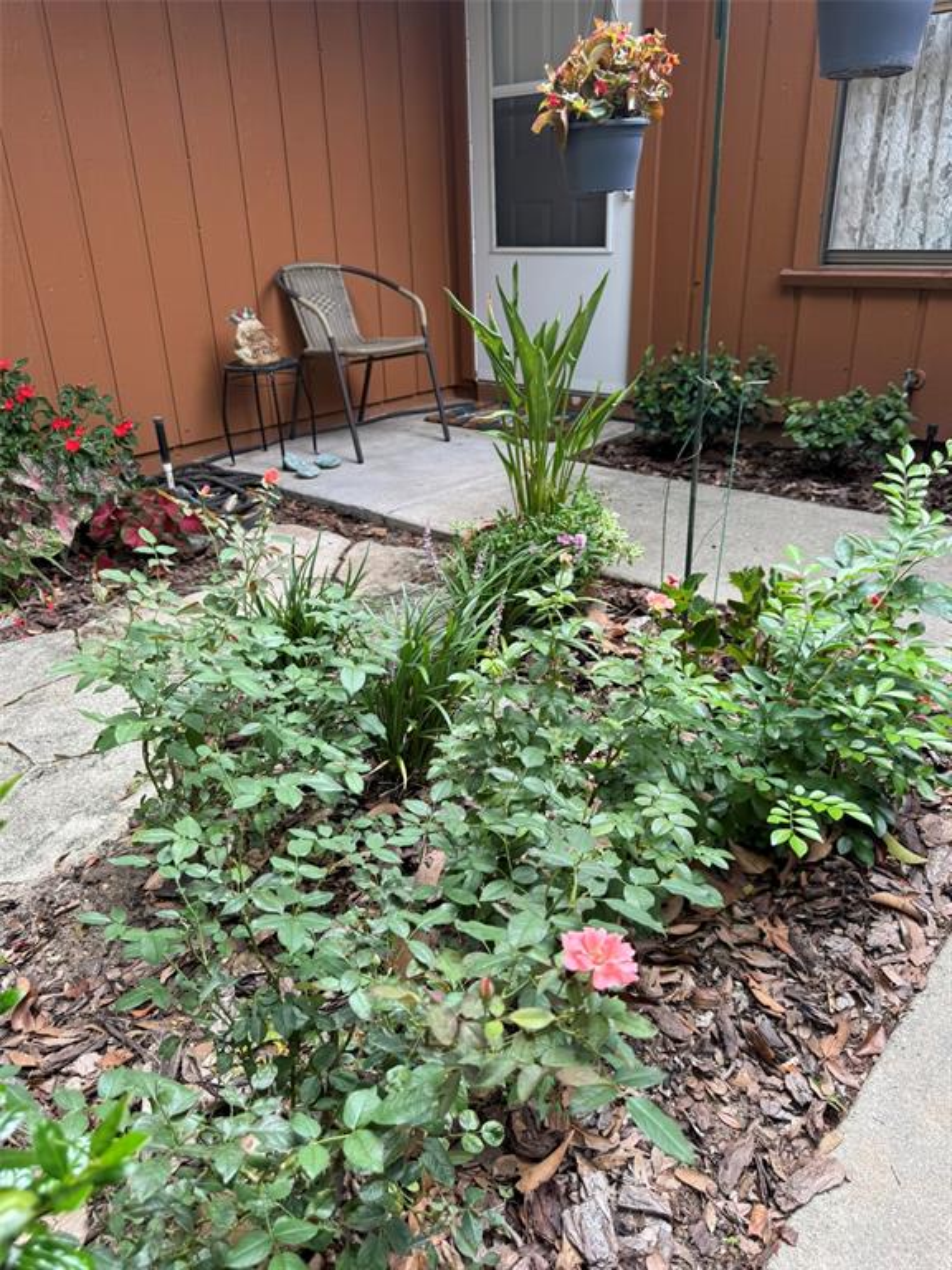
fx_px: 880
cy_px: 635
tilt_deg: -24.1
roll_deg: +2.2
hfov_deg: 56.8
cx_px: 476
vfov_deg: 71.6
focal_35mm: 24
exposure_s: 1/365
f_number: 1.78
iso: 80
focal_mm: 6.76
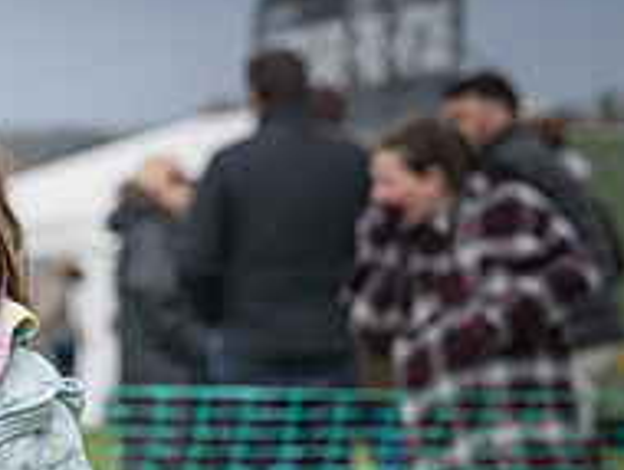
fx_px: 5613
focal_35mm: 311
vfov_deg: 4.8
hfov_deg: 6.3
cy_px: 674
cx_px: -297
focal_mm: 91
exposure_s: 1/3200
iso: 400
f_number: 4
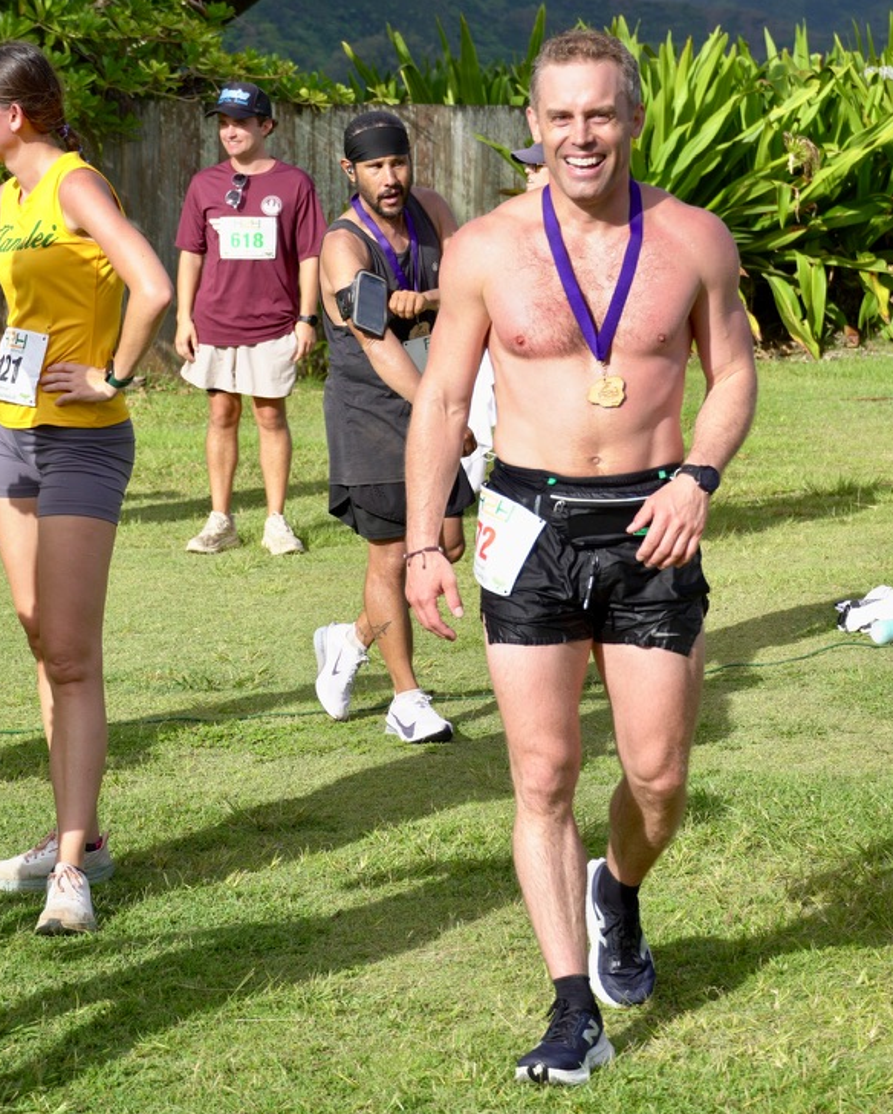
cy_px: 387
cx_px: 500
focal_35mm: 103
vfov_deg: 18.6
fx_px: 3390
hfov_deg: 15.0
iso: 160
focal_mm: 49
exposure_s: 1/1000
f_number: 5
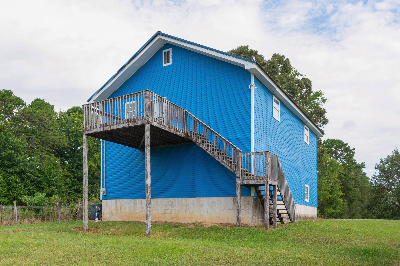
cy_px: 133
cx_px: 200
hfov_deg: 63.7
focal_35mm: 29
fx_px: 322
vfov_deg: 45.0
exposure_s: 1/400
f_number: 7.1
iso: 320
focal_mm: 29
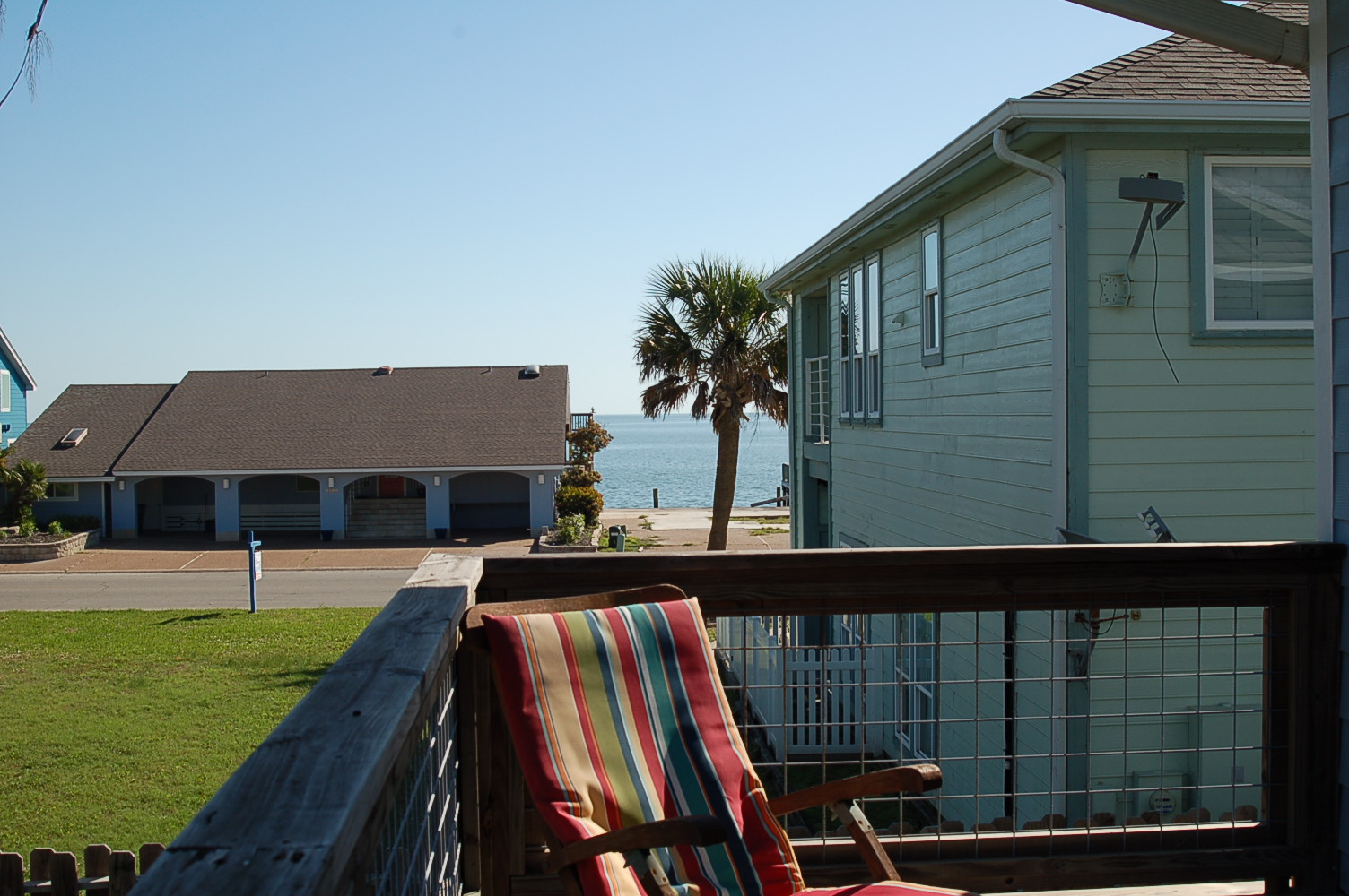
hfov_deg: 42.4
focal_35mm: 46
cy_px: 448
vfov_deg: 28.9
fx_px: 1741
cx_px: 674
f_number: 10
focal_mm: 31
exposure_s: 1/400
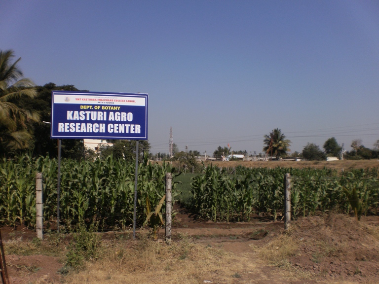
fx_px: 416
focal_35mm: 38
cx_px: 190
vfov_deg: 37.7
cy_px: 142
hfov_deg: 49.0
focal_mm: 6.3
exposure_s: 1/1600
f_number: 4.6
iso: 100
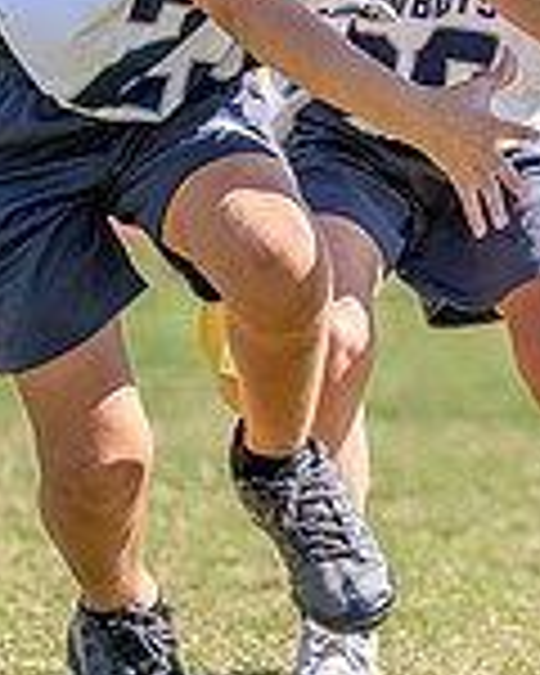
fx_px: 15463
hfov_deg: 2.0
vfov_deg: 2.5
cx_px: 823
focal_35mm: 774
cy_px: 49
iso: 200
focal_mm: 147
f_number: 2.8
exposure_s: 1/2500
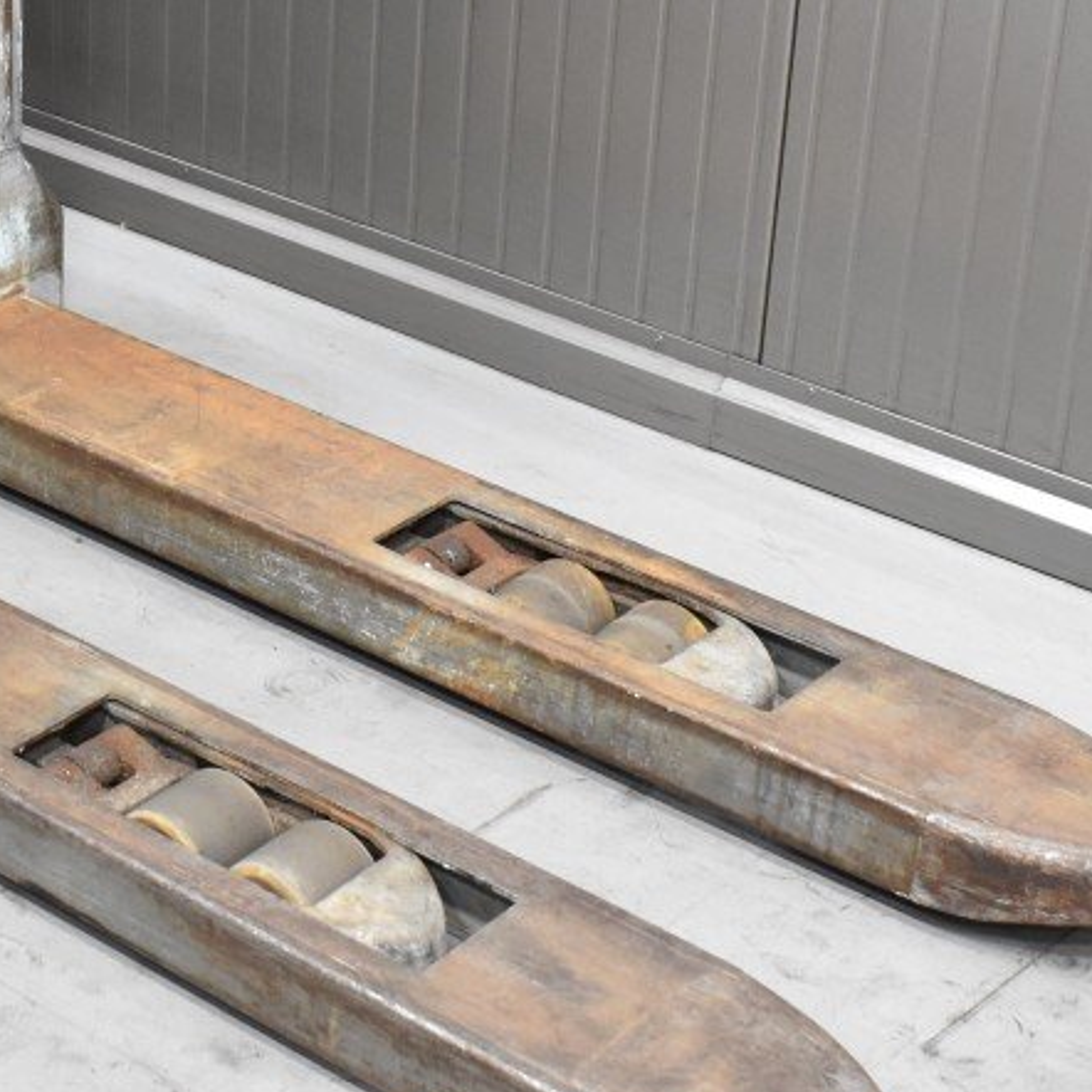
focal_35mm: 90
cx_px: 91
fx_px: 3212
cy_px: 410
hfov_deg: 18.9
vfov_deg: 19.3
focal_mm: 26
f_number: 5
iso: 1600
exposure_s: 1/30
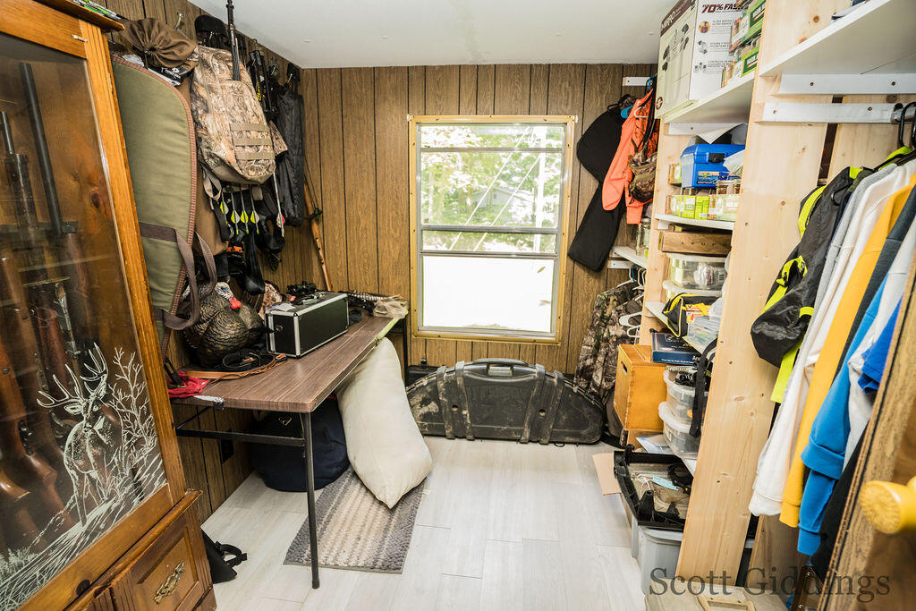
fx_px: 458
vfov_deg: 67.4
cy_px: 306
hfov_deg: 90.0
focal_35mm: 18
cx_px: 458
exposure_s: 1/80
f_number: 3.5
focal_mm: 18
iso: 640
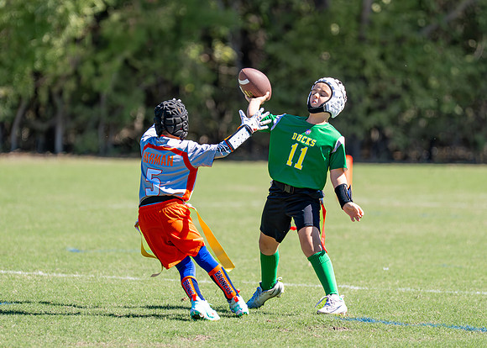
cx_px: 263
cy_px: 156
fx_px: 5942
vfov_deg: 3.4
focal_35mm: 430
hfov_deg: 4.7
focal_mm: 200
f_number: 2.8
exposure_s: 1/2000
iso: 200
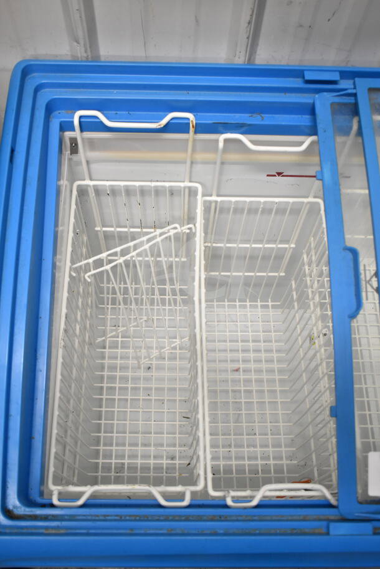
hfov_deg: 38.4
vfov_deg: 55.1
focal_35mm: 34
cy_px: 284
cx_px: 190
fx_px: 546
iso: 1600
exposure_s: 1/60
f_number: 4
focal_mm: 23
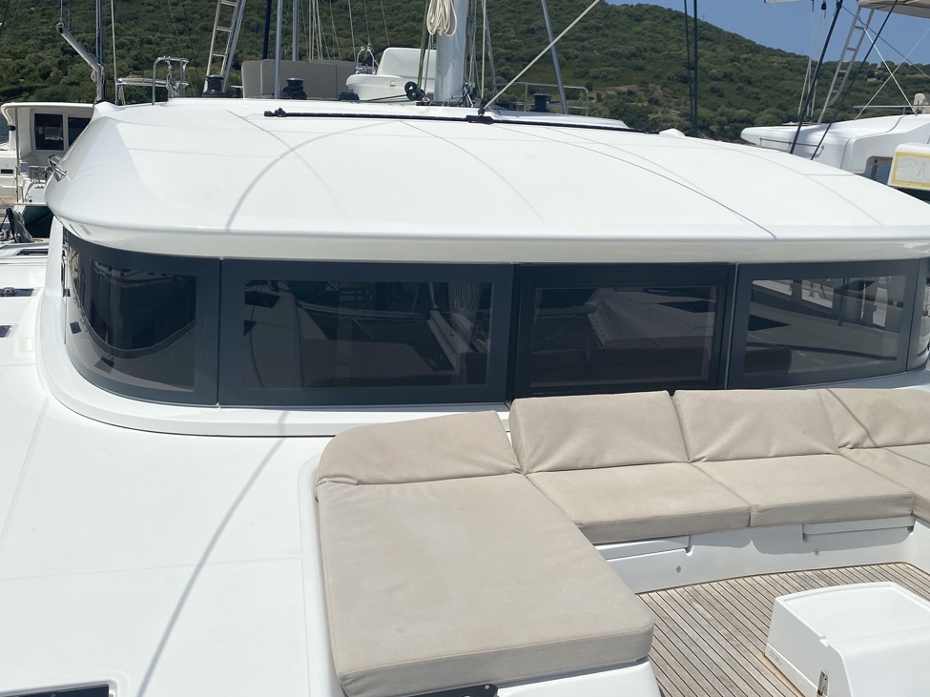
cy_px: 270
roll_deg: -3.3
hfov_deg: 56.6
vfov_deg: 43.9
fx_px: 860
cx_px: 403
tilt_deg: -10.5
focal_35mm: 32
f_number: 1.8
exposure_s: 1/11494
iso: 32
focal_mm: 4.25
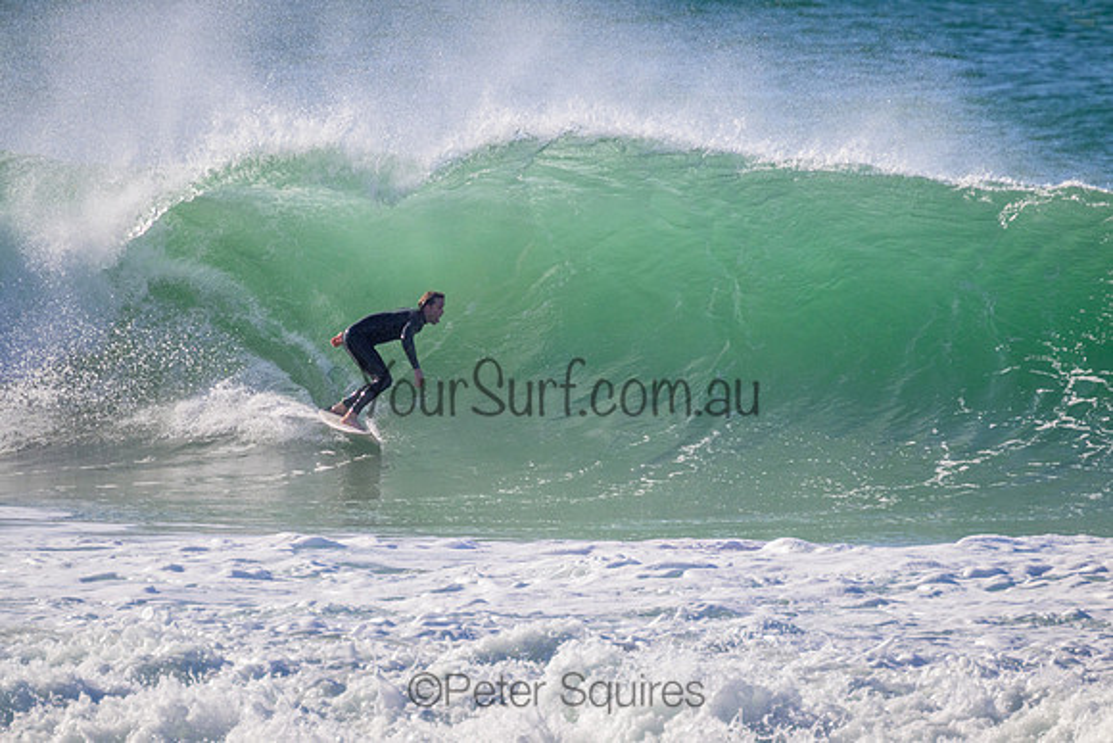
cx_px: 556
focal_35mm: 800
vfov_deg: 1.7
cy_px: 372
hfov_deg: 2.6
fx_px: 24738
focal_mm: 800
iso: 1250
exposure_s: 1/2000
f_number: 11
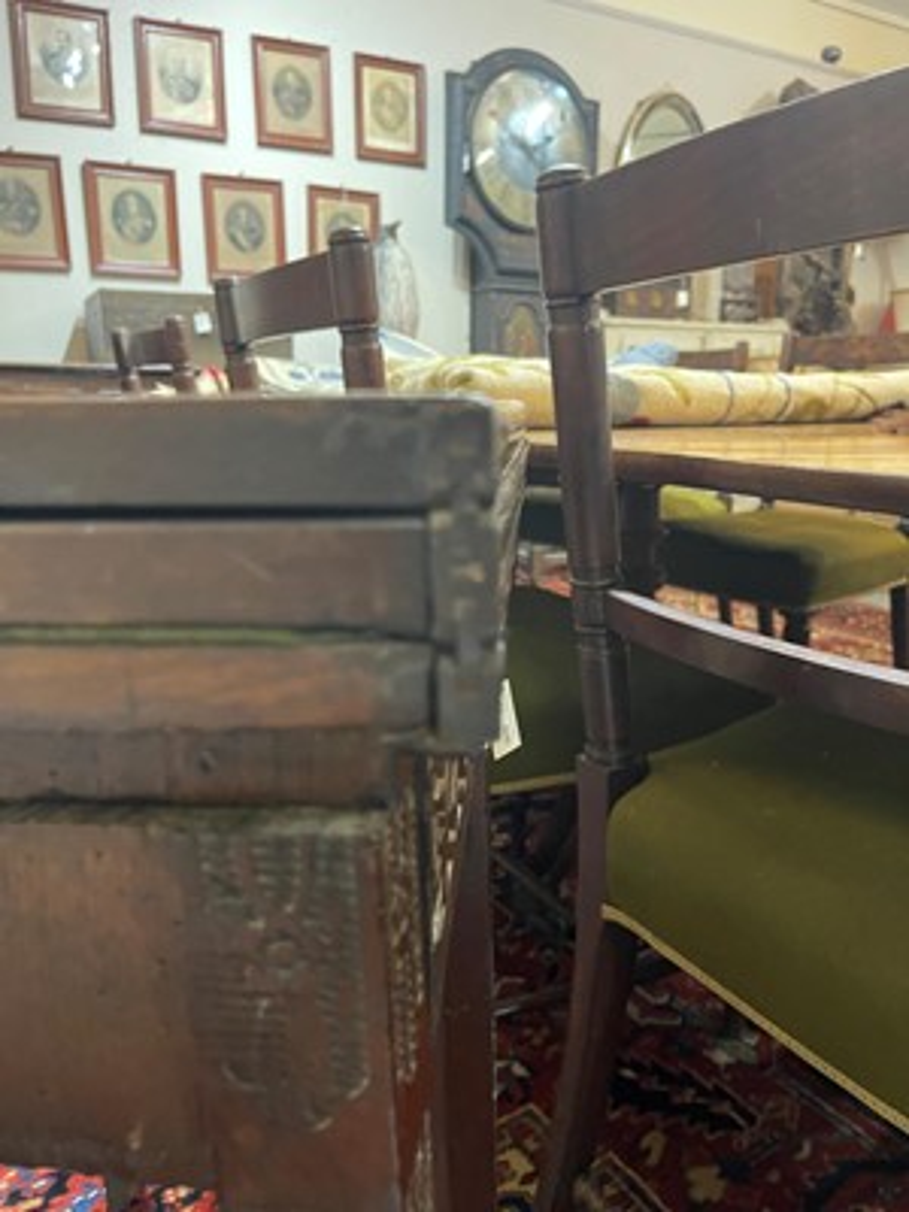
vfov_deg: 69.4
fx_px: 875
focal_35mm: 25
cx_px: 454
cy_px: 606
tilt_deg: -14.2
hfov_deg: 54.9
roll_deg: -0.1
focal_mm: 5.1
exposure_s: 1/33
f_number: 1.6
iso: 640
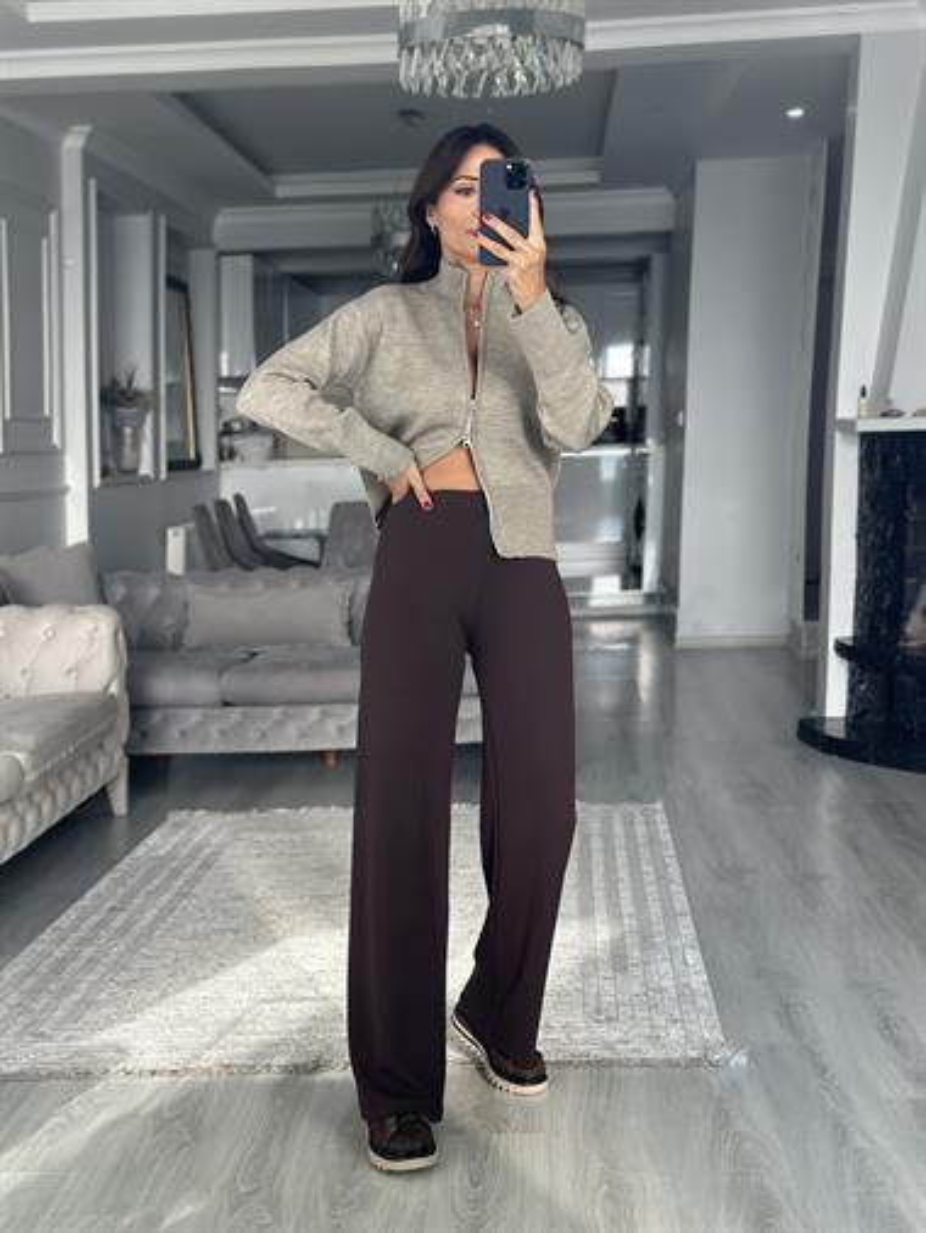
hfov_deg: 30.3
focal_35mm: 48
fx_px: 1711
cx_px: 463
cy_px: 616
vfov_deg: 39.6
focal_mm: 6.86
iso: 125
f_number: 1.78
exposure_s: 1/164
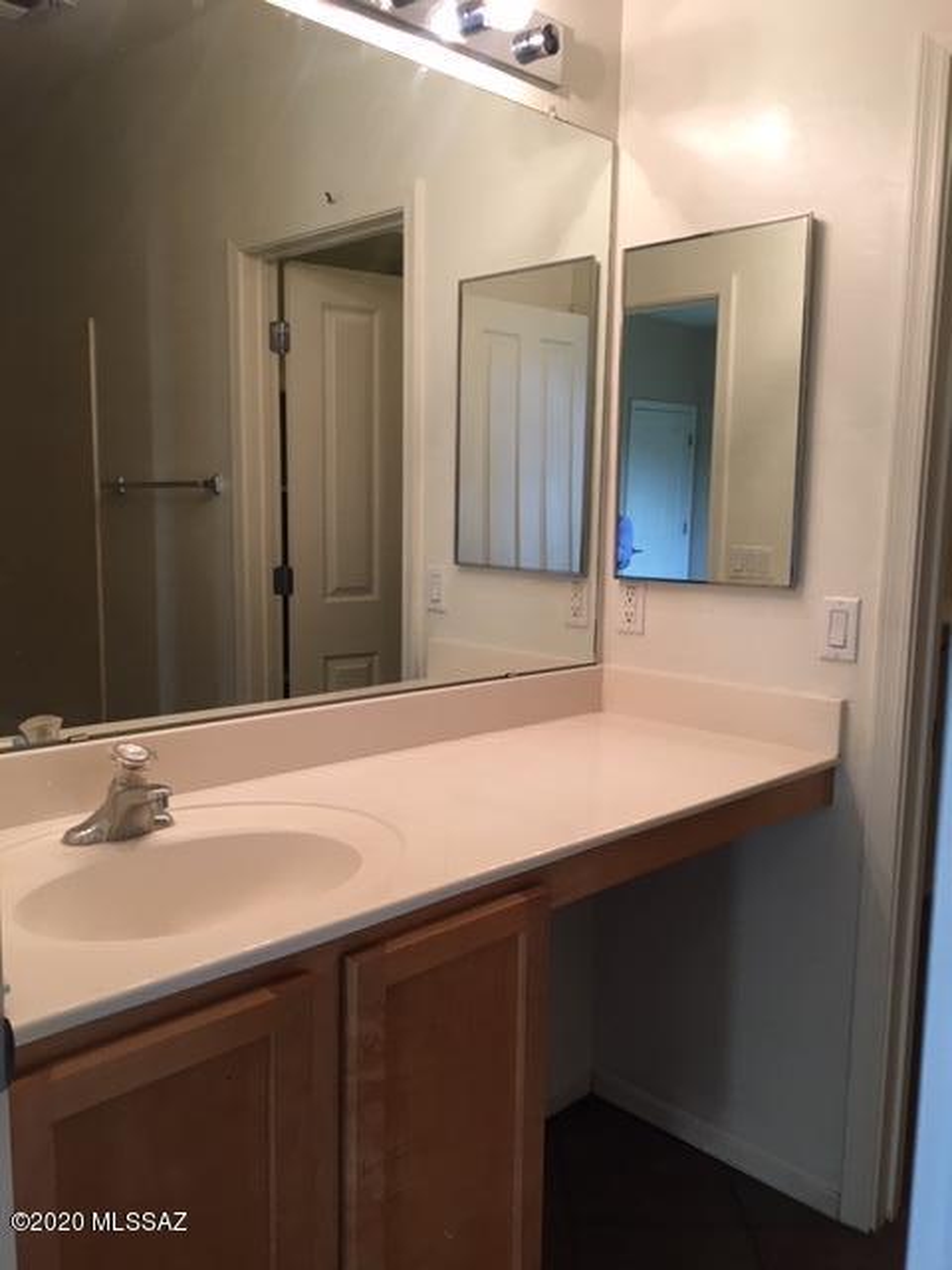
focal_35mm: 29
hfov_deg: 48.2
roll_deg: -1.6
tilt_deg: -8.0
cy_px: 635
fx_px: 1063
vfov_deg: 61.7
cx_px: 476
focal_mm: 4.15
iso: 50
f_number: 2.2
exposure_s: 1/30
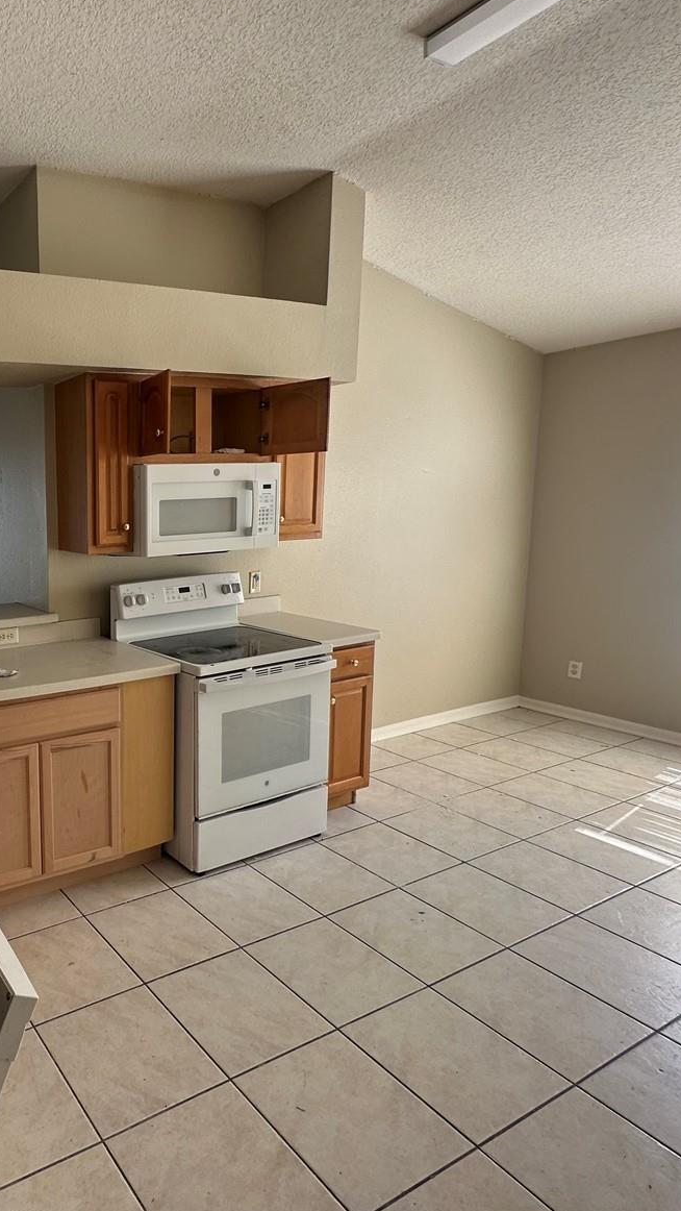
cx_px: 10
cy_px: 593
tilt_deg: -6.8
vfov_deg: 83.8
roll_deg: +2.3
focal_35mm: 21
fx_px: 674
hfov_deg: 45.7
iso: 50
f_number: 2.2
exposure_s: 1/99
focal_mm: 2.22
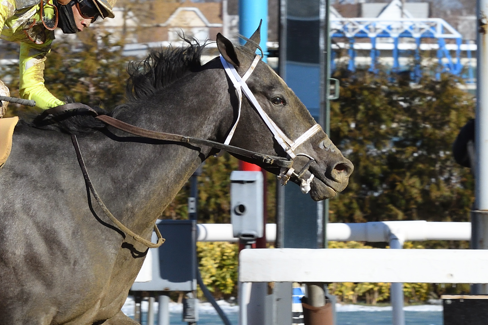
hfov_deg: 4.4
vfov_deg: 3.0
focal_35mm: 465
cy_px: 233
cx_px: -51
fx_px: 6303
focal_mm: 122
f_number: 13
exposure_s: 1/1000
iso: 1000
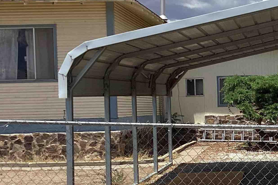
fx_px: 618
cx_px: 302
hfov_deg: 23.8
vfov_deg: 17.0
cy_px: 123
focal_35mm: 80
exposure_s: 1/1852
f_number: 2.4
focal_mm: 3.3
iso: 25
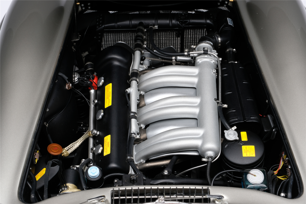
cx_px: 153
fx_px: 705
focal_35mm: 83
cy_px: 102
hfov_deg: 24.5
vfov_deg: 16.5
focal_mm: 55
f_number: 20
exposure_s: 1/160
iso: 200
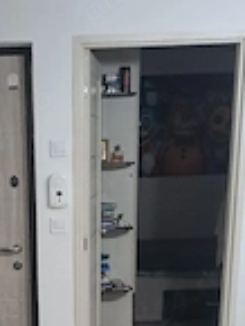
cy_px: 346
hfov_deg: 20.9
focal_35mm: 69
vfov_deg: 26.2
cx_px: 25
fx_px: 650
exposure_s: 1/50
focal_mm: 4.65
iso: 320
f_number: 1.8
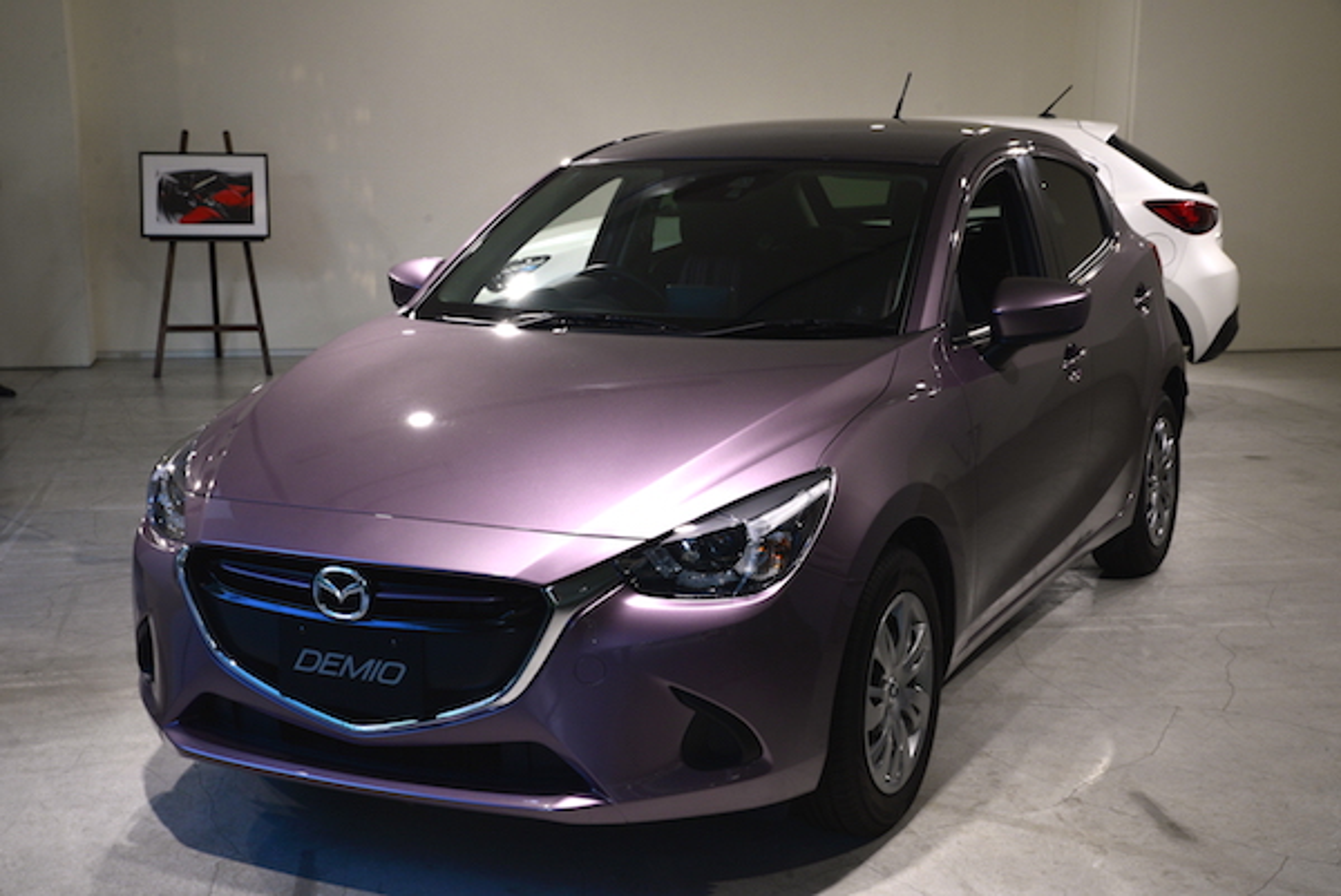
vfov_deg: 26.0
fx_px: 1938
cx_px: 670
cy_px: 448
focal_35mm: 52
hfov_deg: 38.2
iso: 400
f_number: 11
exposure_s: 1/80
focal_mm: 52
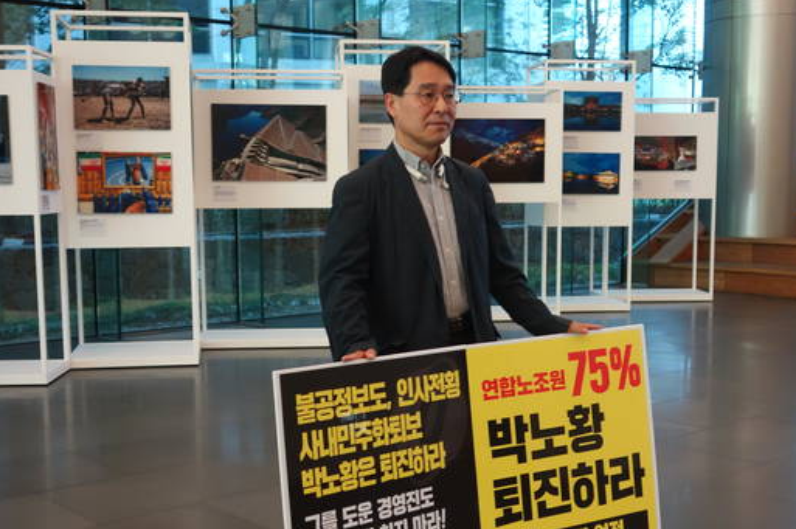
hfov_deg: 38.2
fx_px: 1149
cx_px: 427
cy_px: 319
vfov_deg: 25.9
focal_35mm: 52
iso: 800
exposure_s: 1/60
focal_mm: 15.28
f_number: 2.8
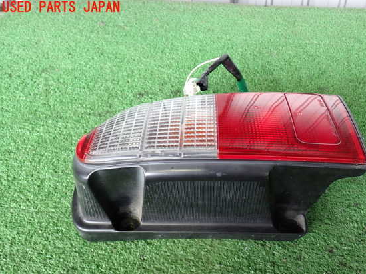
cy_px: 149
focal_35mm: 35
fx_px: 370
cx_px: 199
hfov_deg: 52.6
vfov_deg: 40.6
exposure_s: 1/30
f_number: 2.4
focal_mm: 5.79
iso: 200
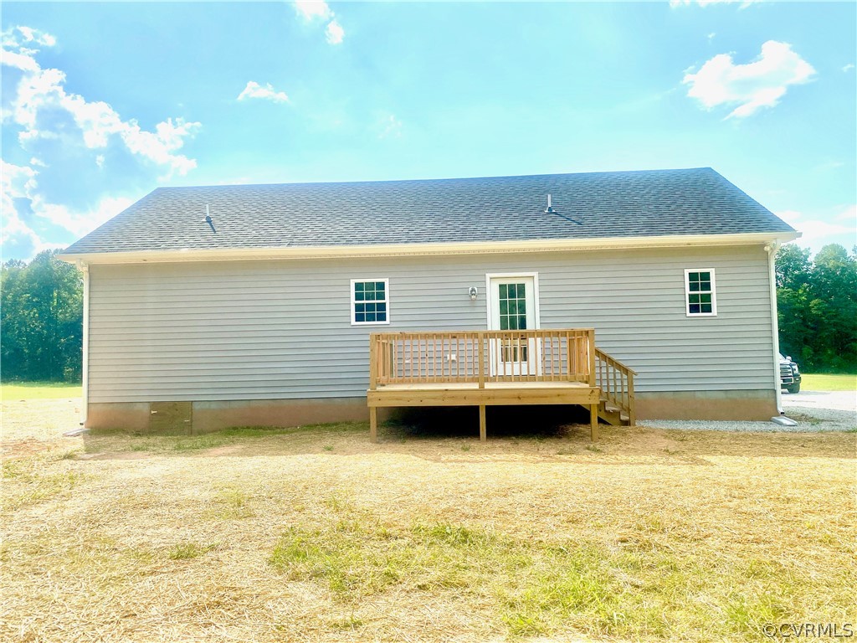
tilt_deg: +2.5
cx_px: 428
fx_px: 644
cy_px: 322
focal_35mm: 26
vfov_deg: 53.1
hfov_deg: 67.3
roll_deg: +0.3
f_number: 1.8
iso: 32
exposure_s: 1/5025
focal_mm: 4.25
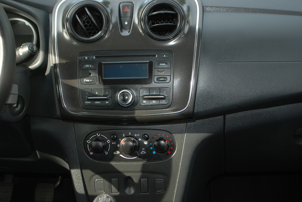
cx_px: 151
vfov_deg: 21.6
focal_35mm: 63
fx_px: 529
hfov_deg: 31.9
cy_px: 101
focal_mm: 42
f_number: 5.3
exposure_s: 1/60
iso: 200
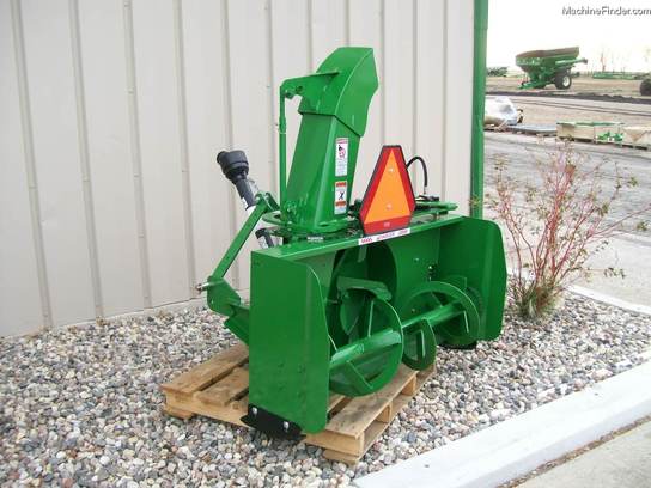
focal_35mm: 36
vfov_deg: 39.7
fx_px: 677
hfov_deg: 51.4
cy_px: 244
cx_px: 326
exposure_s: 1/150
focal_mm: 6
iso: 80
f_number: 2.7
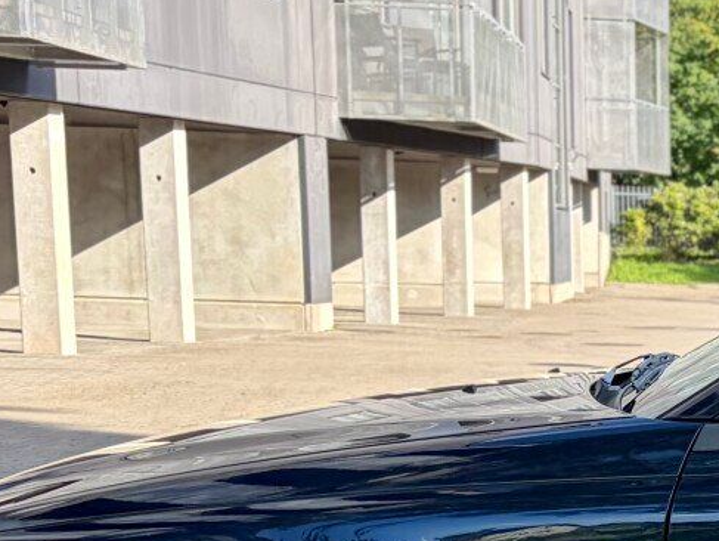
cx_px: 1190
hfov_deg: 16.5
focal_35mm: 104
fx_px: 2162
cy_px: 579
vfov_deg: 14.0
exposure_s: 1/830
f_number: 1.6
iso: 50
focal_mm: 5.96
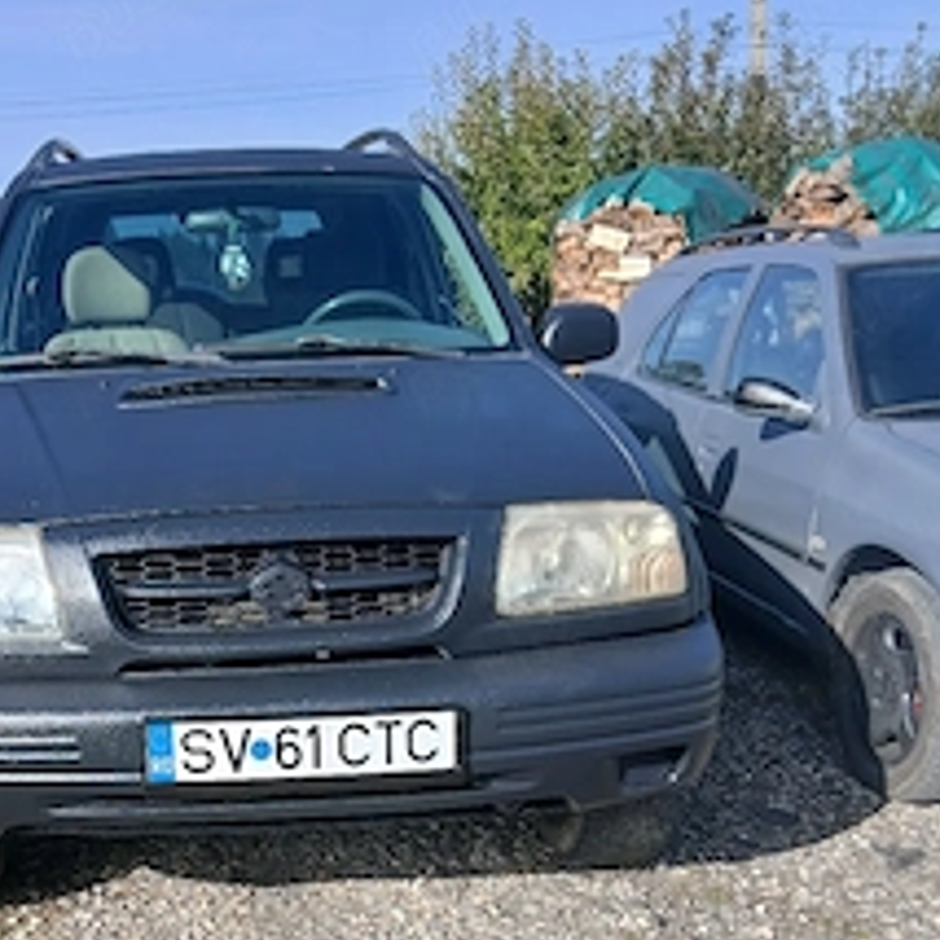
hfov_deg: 38.6
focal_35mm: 43
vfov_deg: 38.3
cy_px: 694
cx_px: 290
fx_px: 1321
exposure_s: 1/370
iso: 20
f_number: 1.8
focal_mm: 3.98
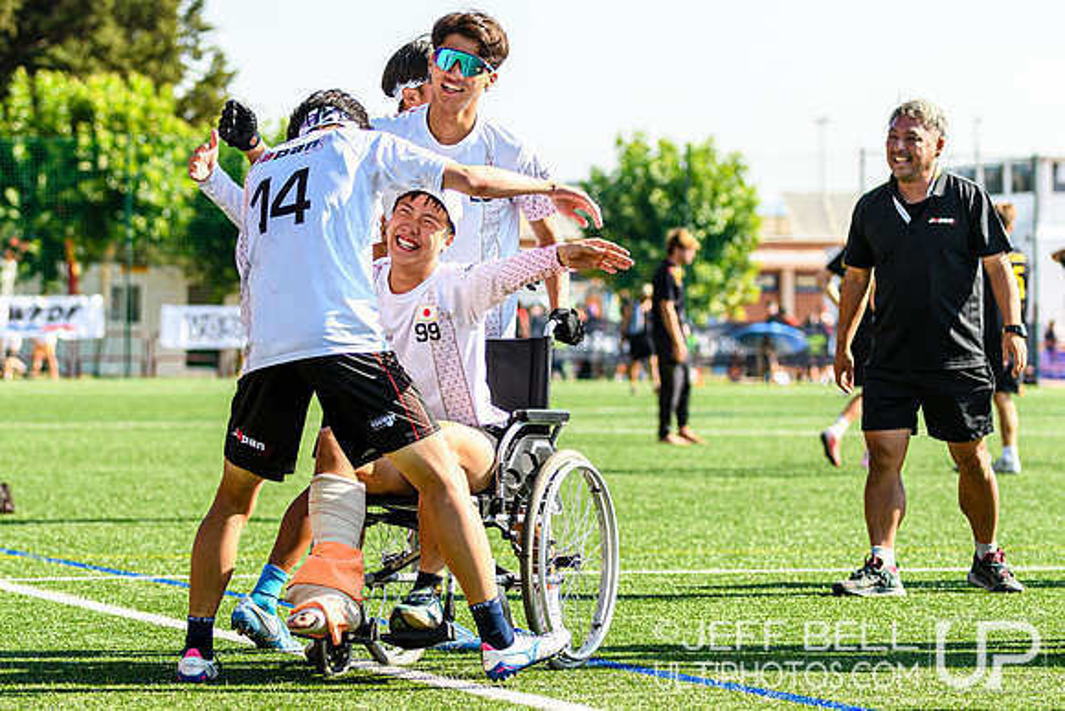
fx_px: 5165
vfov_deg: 7.9
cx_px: 489
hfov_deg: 11.8
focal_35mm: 175
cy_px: 388
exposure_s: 1/1600
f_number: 3.2
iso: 125
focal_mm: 86
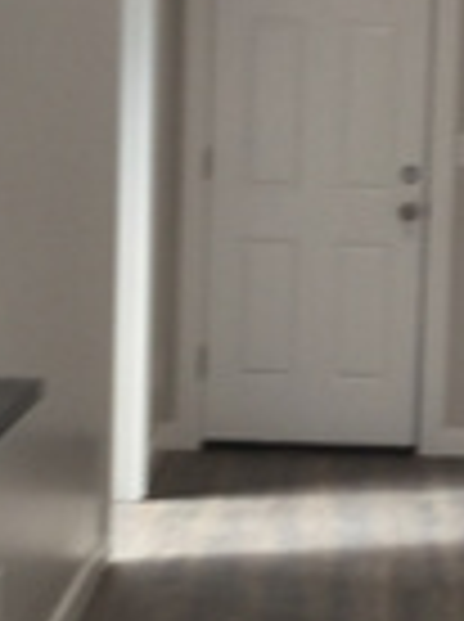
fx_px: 1936
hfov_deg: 13.5
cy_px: 360
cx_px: 450
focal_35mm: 108
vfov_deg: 18.2
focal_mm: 3.3
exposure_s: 1/30
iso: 32
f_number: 2.4
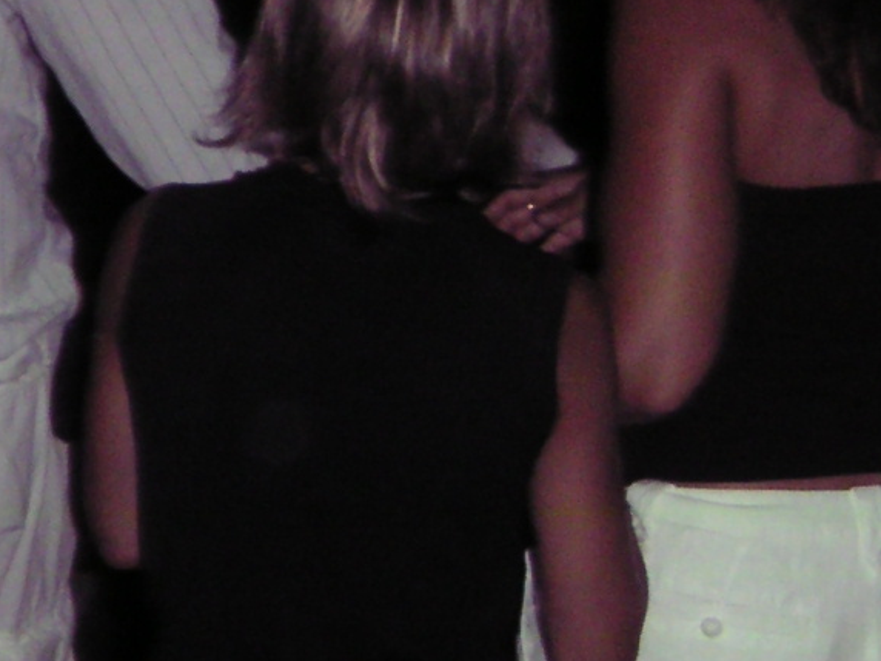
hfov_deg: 18.0
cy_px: 120
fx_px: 2774
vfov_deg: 13.5
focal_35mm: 109
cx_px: 256
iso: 200
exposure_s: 1/45
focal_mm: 5.1
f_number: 2.8
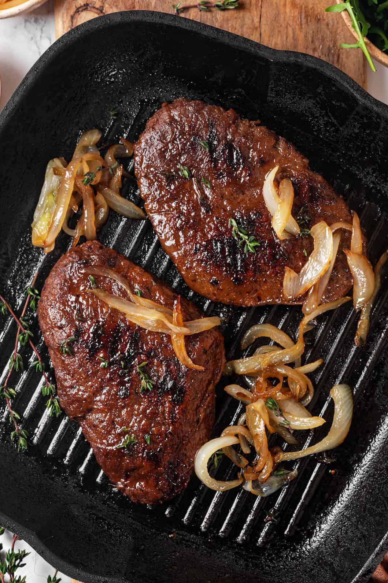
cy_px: 292
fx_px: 1927
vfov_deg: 17.2
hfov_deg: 11.5
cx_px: 181
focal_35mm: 119
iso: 100
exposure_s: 1/125
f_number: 14
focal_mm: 105
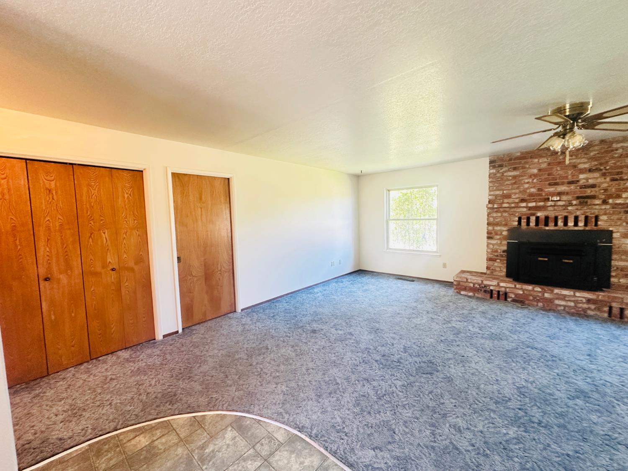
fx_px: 254
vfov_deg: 85.7
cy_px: 236
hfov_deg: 102.1
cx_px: 314
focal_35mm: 14
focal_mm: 2.22
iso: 500
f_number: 2.2
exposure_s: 1/60
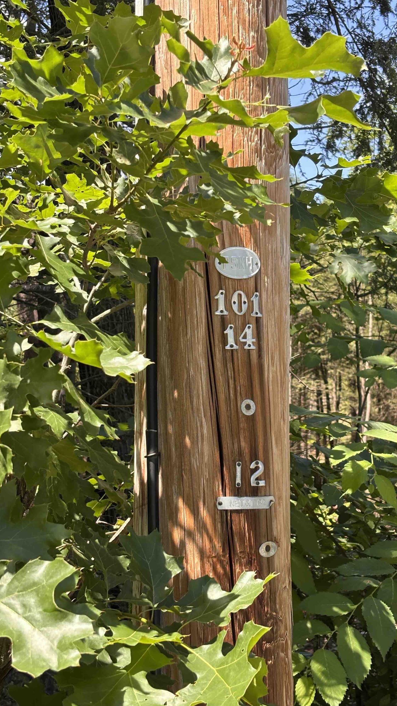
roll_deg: -0.4
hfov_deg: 21.0
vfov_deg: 36.6
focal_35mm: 57
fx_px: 1067
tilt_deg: +6.6
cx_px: 244
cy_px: 355
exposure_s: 1/498
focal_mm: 5.96
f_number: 1.6
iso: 32
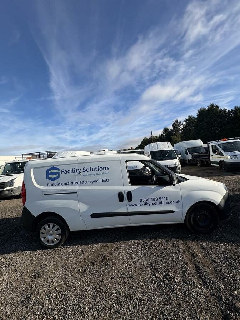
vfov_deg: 102.1
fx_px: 129
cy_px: 160
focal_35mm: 14
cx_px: 120
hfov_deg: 85.7
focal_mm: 2.22
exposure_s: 1/1880
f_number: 2.2
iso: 50
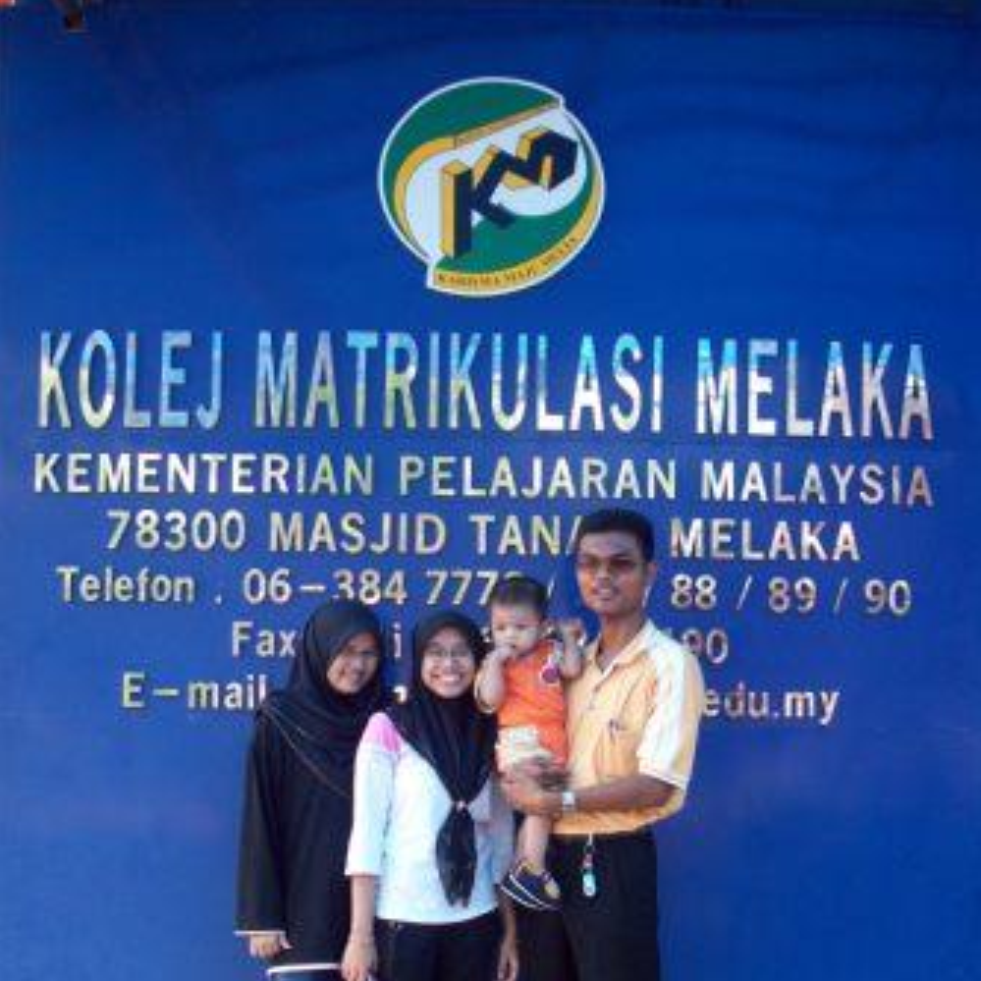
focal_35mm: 44
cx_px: 492
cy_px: 657
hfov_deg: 38.3
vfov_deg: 37.9
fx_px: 1411
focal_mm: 6.2
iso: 80
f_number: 2.8
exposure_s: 1/101
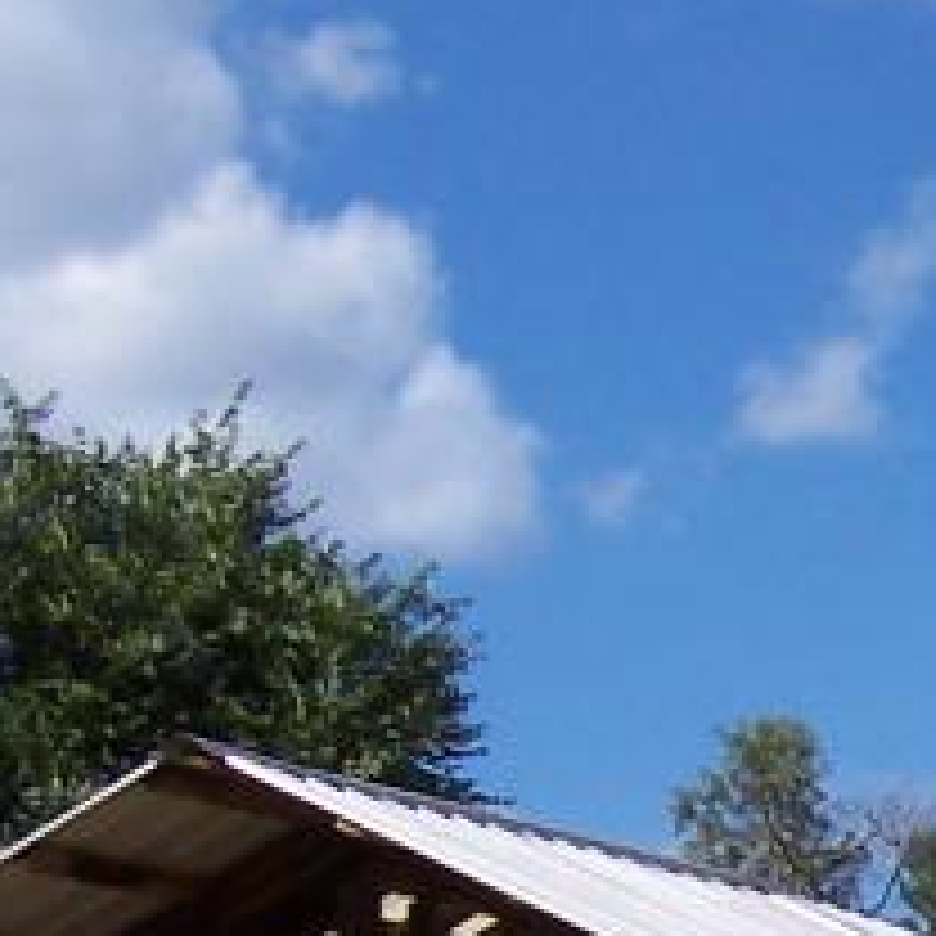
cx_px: 1490
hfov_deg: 10.7
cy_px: 1346
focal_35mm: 157
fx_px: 4803
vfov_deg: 10.8
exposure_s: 1/750
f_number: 5.6
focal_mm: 5.6
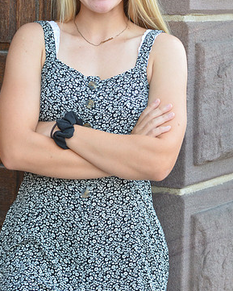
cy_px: 102
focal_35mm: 149
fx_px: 1284
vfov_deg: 12.9
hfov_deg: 10.4
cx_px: 117
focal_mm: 66
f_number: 4
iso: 800
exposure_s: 1/250
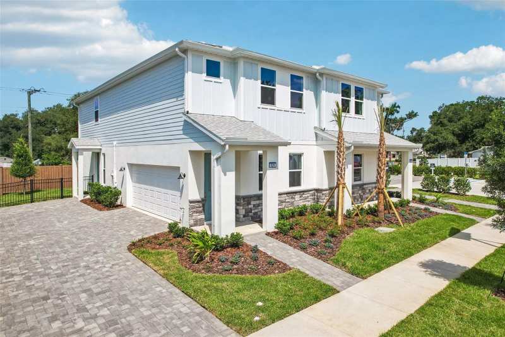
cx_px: 252
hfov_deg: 78.6
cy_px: 168
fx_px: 309
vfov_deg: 57.2
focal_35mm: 22
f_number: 2.8
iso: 400
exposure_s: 1/2000
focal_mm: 8.4
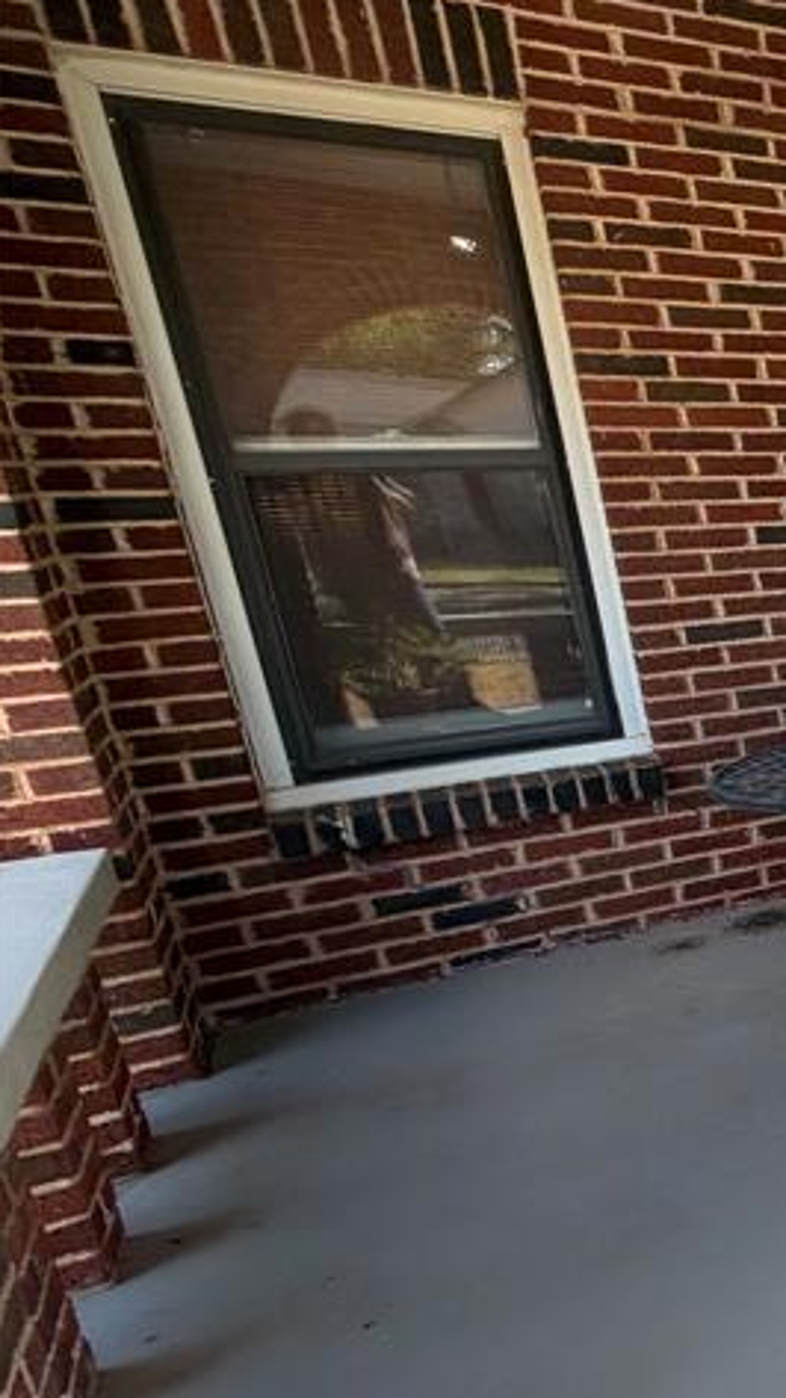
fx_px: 1223
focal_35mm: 33
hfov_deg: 20.5
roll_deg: +1.4
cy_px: 780
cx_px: 1504
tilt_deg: -16.8
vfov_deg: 59.3
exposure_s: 1/202
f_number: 2.2
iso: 64
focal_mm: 2.22
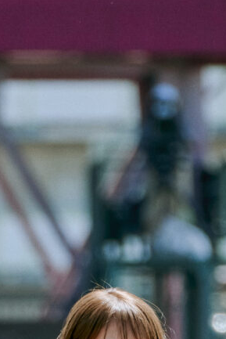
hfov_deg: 0.8
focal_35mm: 1660
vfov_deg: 1.2
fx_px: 15618
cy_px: 646
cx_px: 173
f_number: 8
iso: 400
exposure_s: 1/500
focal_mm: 400
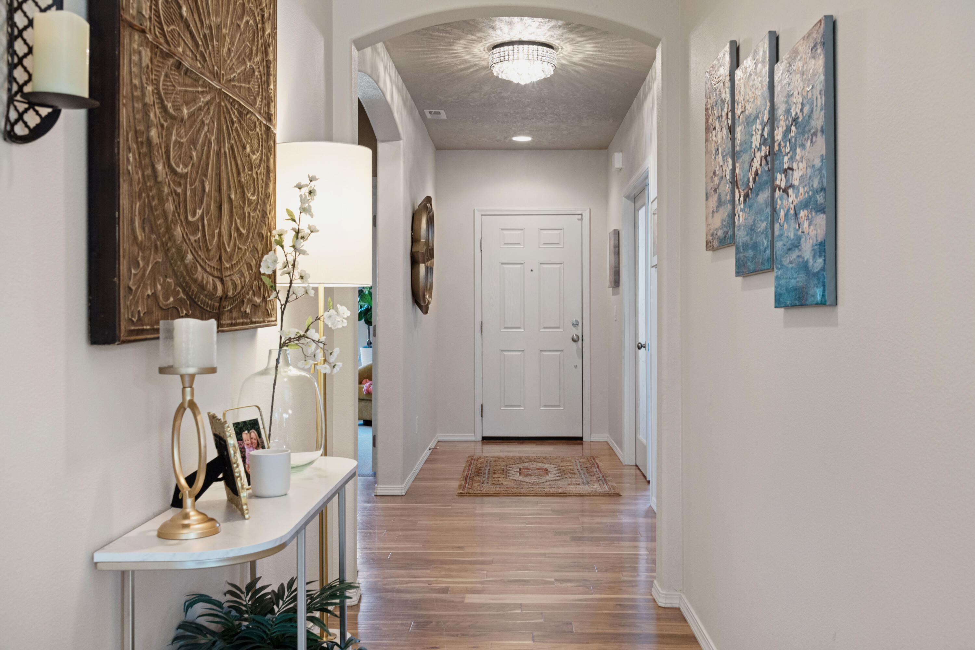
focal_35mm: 35
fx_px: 948
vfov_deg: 37.9
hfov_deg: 54.4
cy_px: 325
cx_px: 488
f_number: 8
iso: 200
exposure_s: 1/4
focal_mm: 35
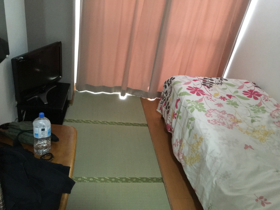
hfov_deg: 61.7
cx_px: 140
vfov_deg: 48.2
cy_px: 105
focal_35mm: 29
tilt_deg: -28.8
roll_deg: -10.5
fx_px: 235
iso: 400
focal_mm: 4.15
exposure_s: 1/15
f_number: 2.2
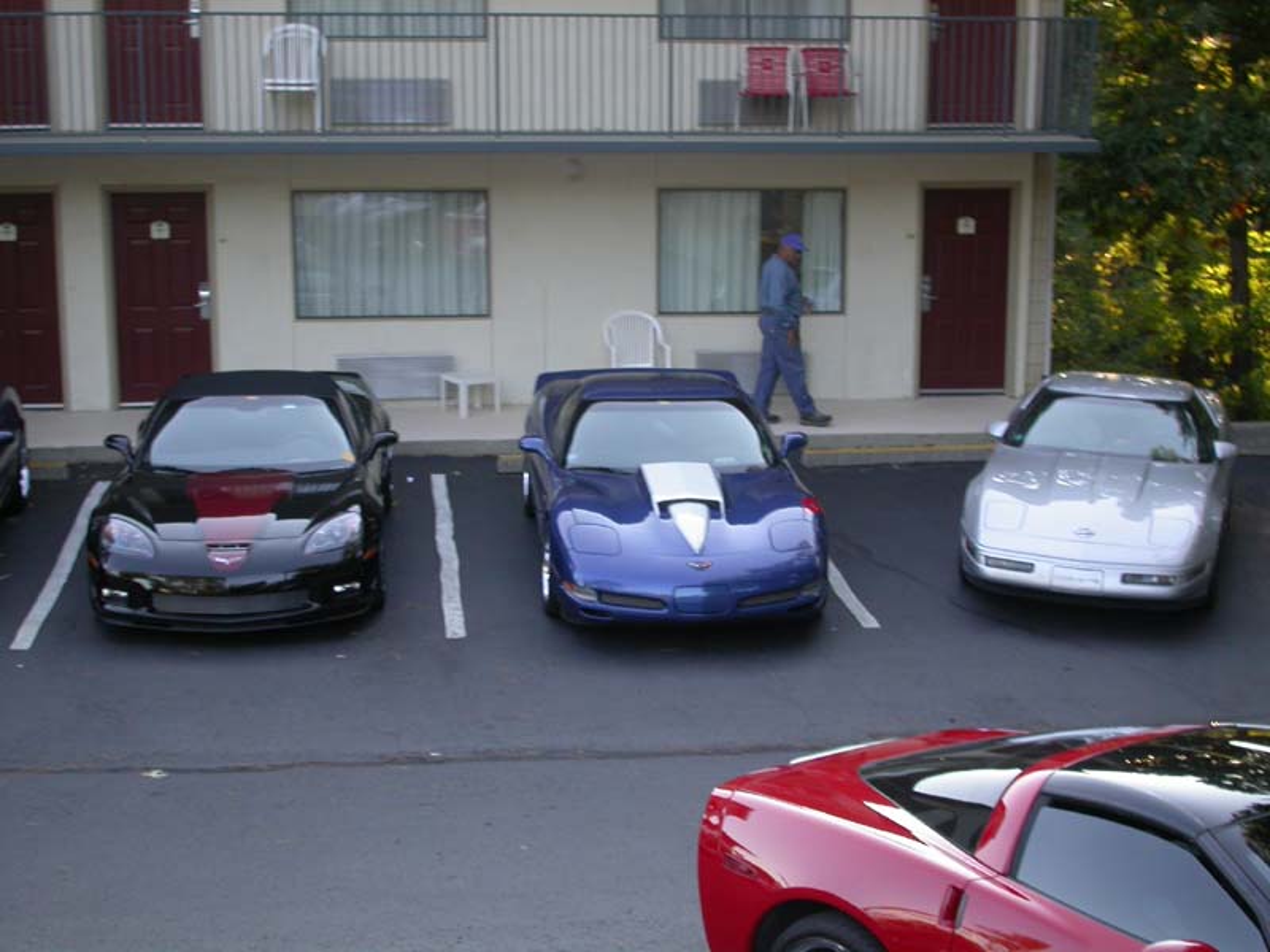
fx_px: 2165
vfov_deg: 24.8
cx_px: 635
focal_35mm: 59
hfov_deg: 32.7
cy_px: 476
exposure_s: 1/86.2
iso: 100
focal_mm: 12.2
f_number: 3
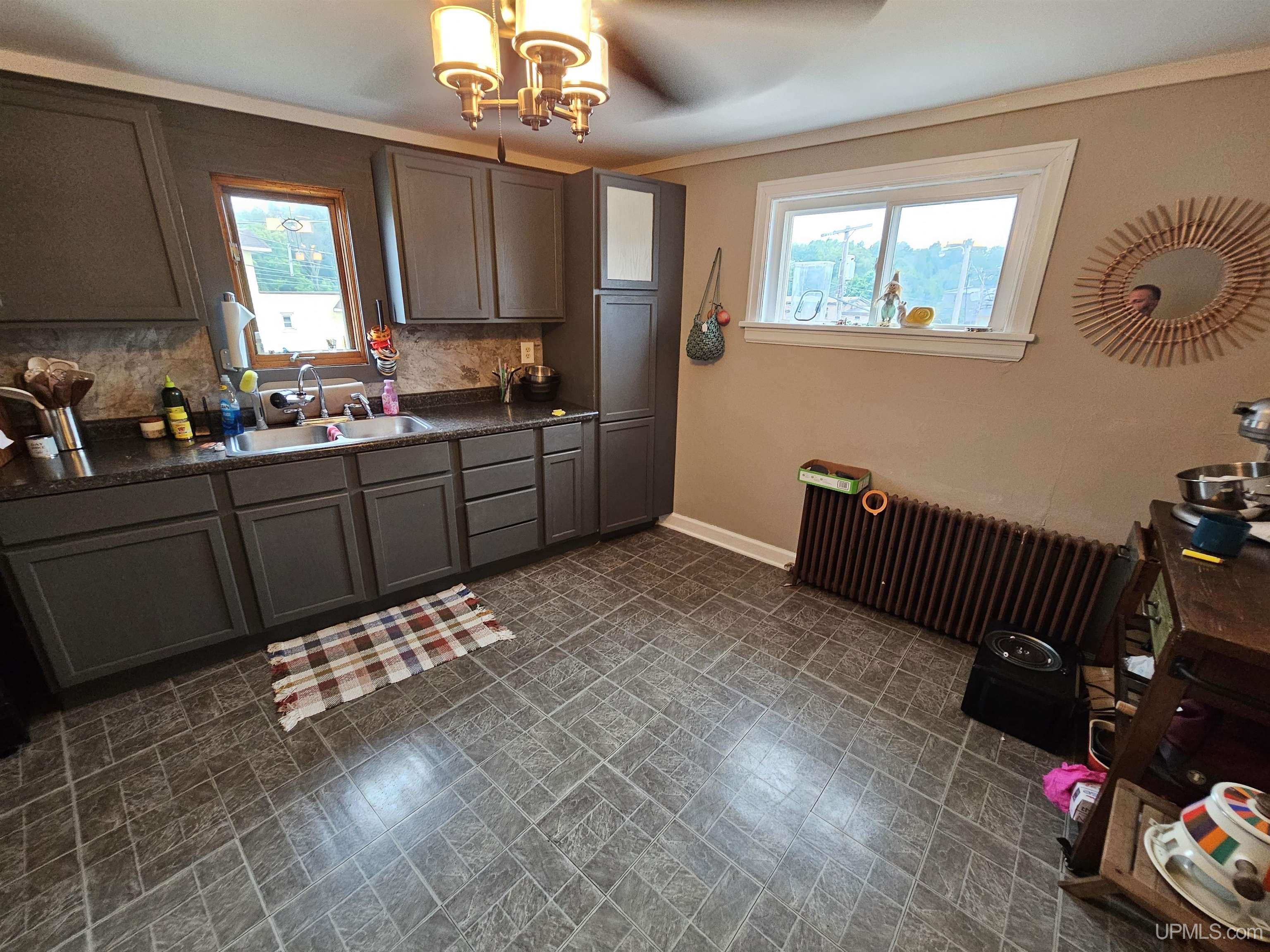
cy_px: 476
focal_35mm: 13
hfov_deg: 106.2
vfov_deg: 89.9
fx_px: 477
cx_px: 635
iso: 500
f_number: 2.2
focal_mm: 2.2
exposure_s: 1/30
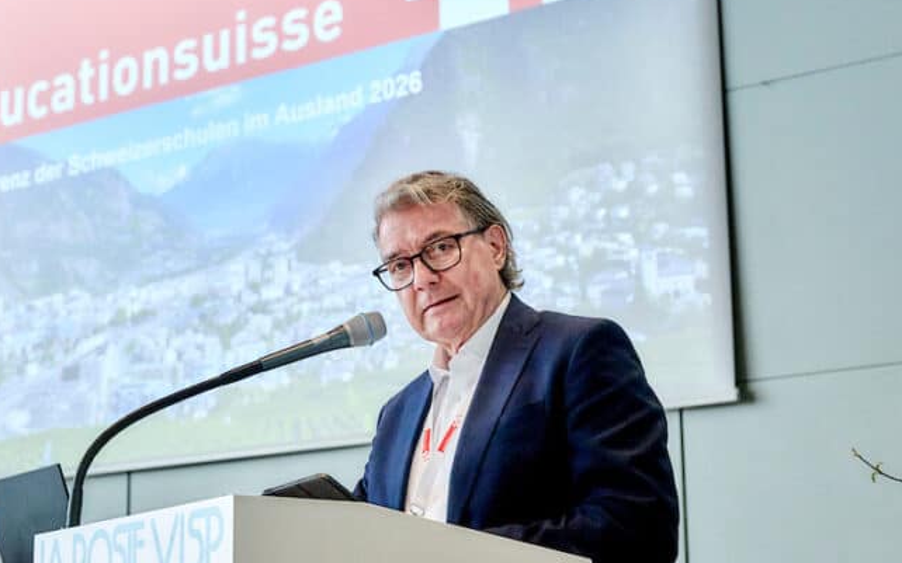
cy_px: 279
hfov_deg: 26.5
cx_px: 388
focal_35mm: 78
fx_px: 1917
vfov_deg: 16.7
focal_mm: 48
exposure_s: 1/250
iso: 3200
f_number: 4.5
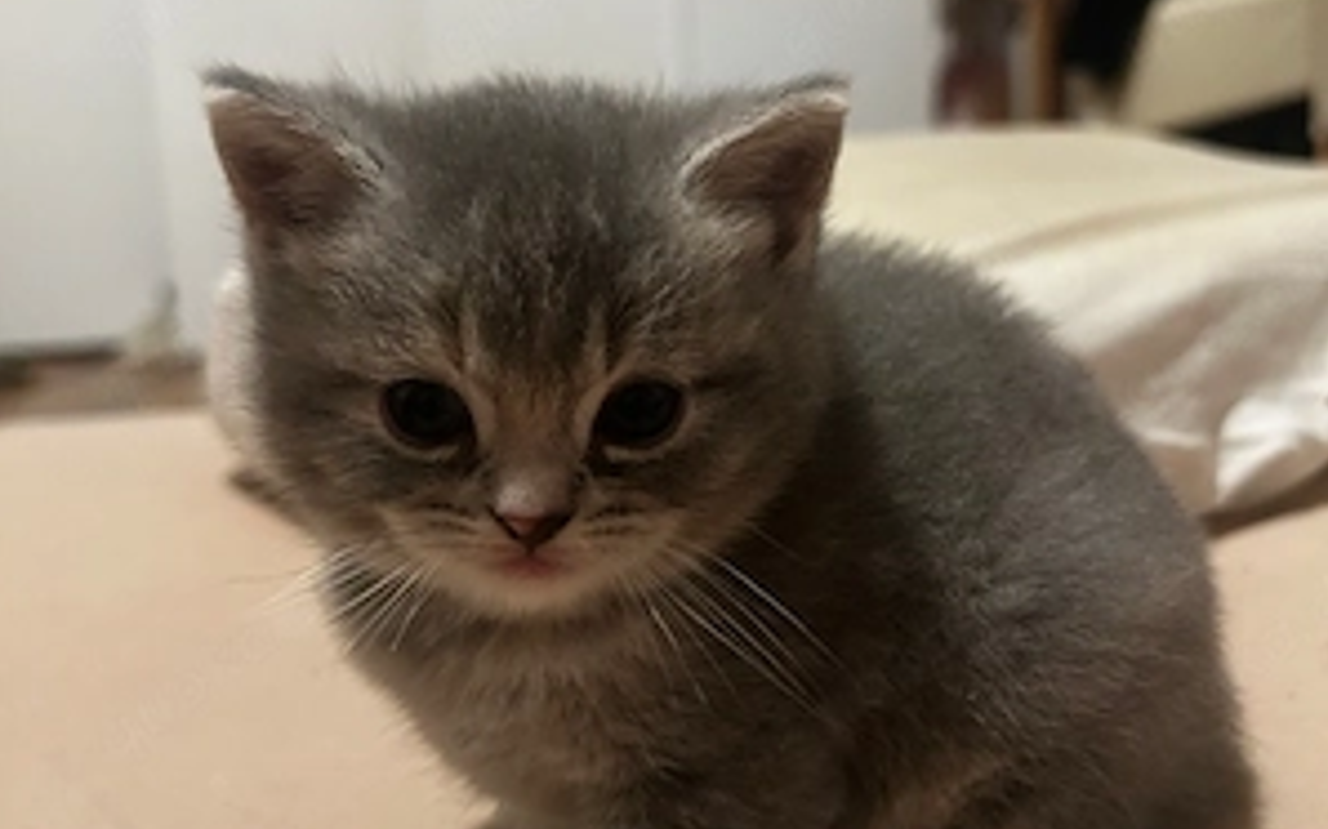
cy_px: 361
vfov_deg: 34.4
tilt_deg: -8.2
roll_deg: +2.8
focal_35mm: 37
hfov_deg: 52.8
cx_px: 664
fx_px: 1339
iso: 640
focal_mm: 5.7
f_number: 1.5
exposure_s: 1/33
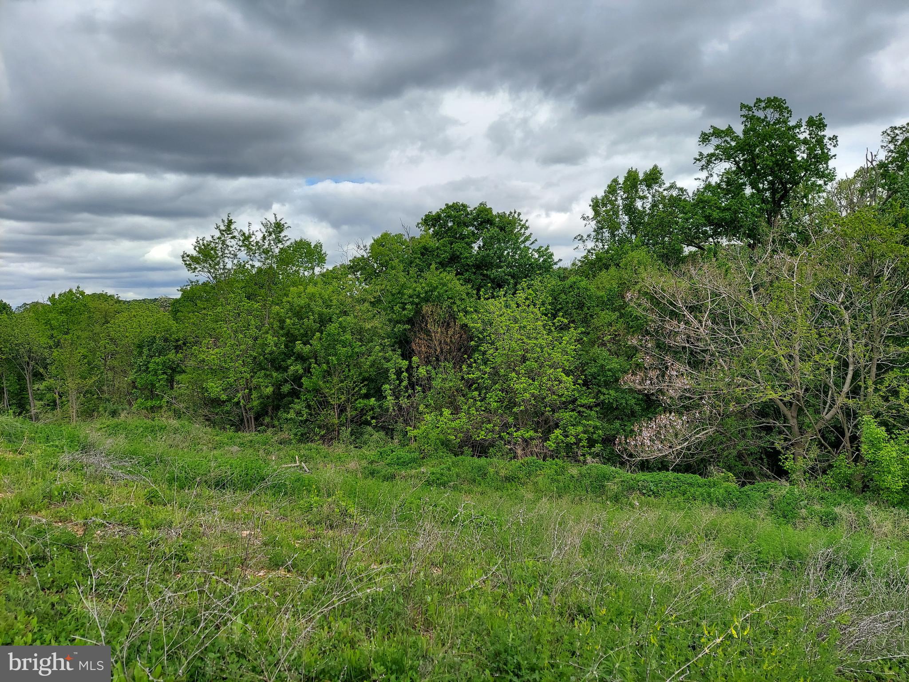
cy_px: 341
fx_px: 630
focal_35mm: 24
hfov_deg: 71.6
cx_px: 454
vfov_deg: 56.8
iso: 50
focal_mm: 5.23
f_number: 1.8
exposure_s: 1/1319
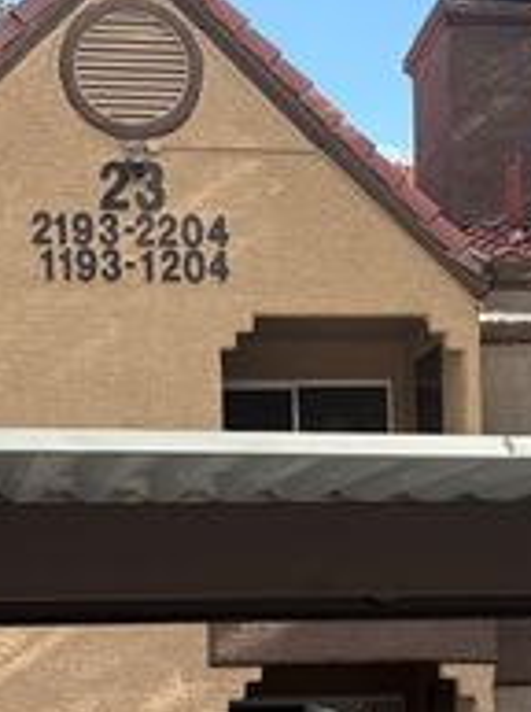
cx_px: 240
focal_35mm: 90
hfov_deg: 16.4
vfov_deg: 21.7
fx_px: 1847
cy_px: 515
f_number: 1.6
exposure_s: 1/1081
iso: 50
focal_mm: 5.96
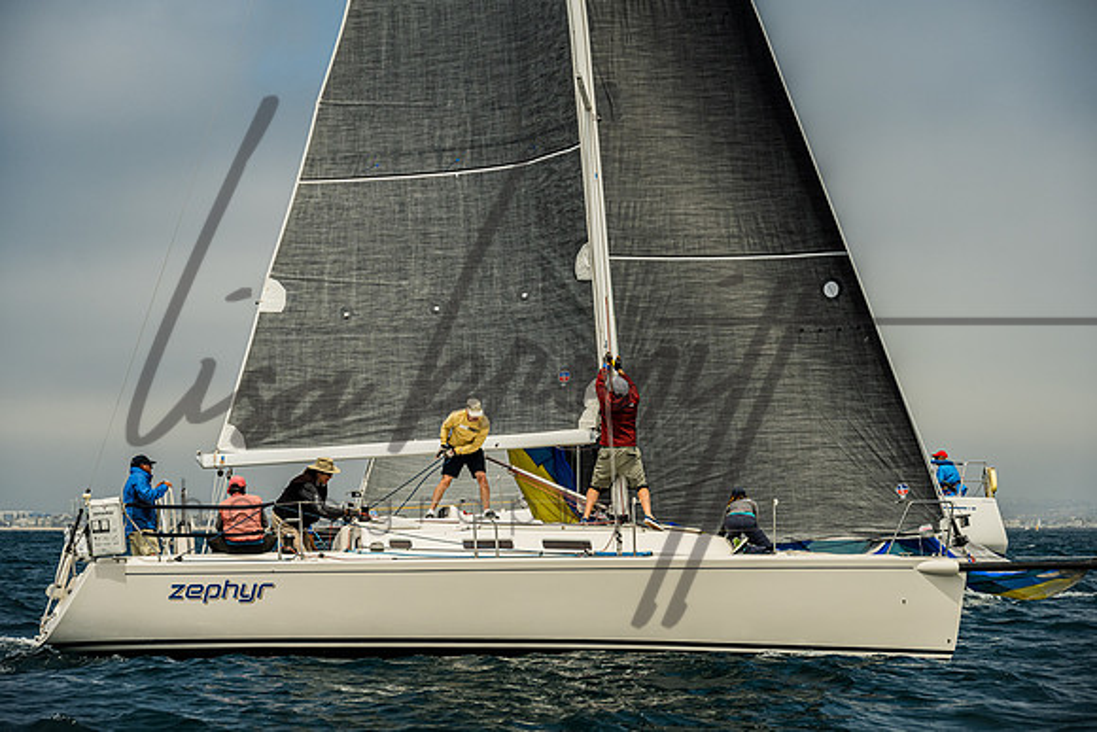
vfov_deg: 13.3
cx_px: 542
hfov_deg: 19.8
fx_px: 3144
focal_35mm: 103
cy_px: 366
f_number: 6.3
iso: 400
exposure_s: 1/1600
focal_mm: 101
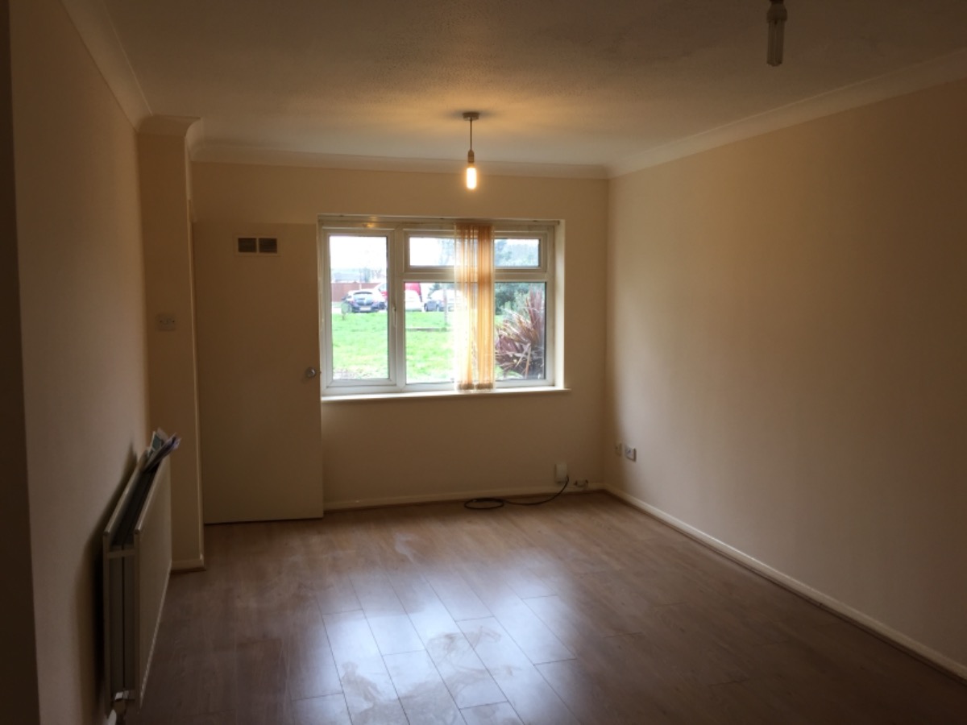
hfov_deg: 61.7
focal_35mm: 29
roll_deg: -0.4
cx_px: 484
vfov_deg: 48.2
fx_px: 810
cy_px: 362
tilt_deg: -4.1
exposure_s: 1/50
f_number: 2.2
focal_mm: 4.15
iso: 32
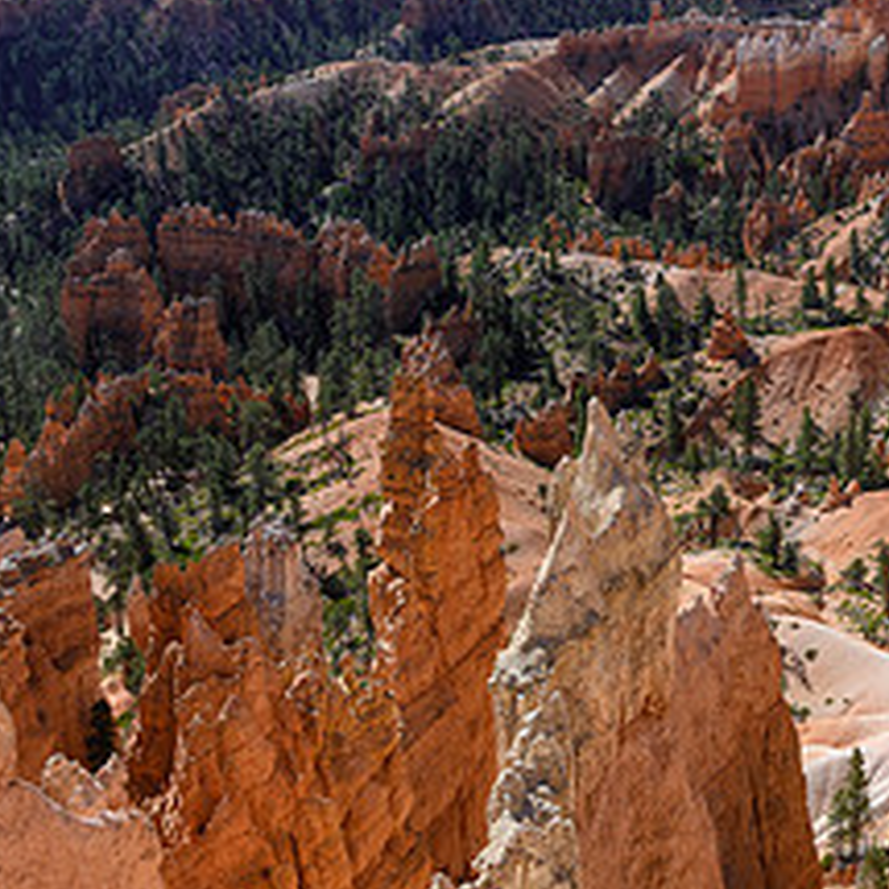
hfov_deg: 25.8
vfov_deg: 27.2
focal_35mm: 63
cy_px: 306
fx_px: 1831
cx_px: 910
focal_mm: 27.5
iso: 100
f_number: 11
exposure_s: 1/125
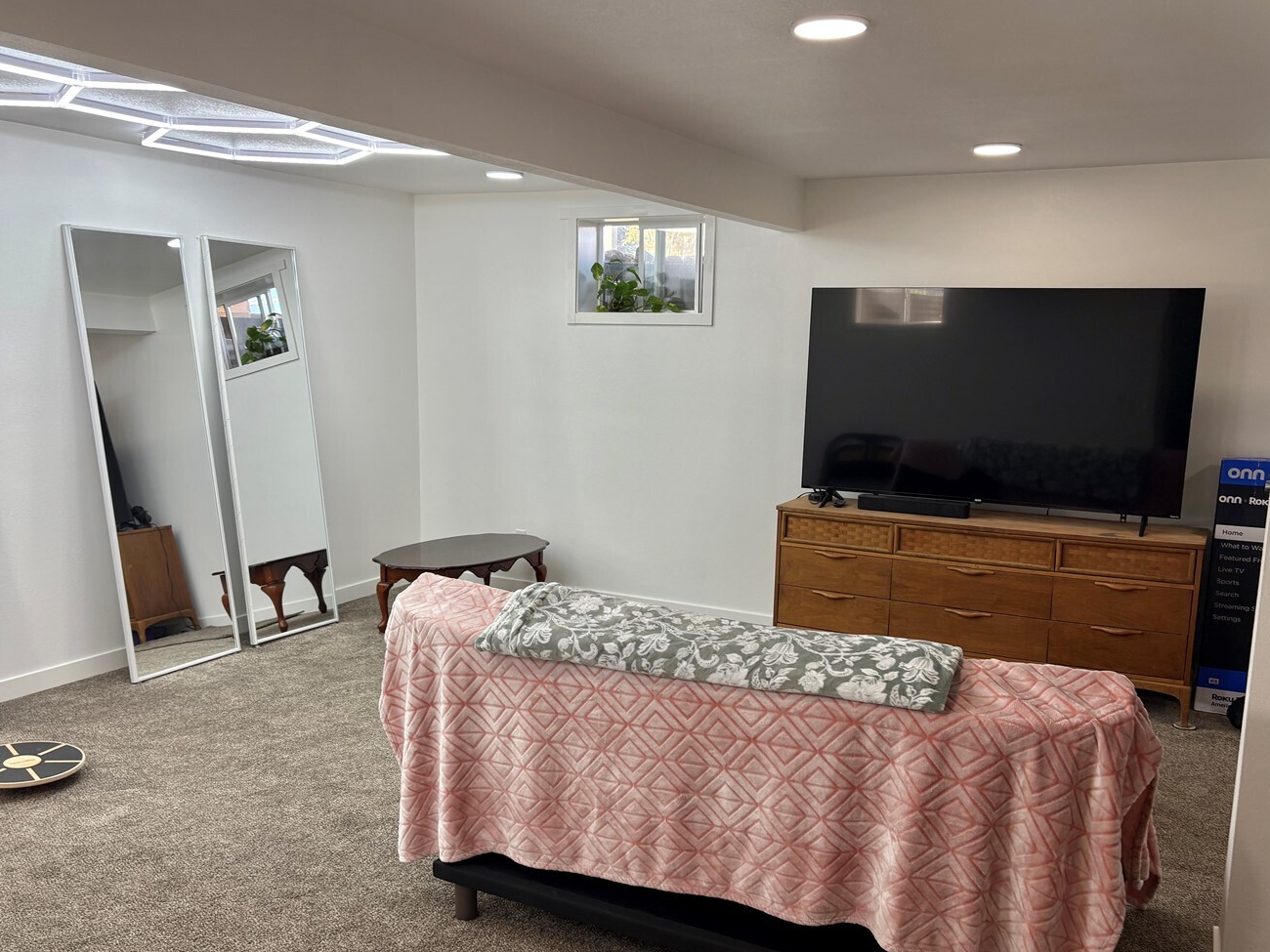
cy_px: 548
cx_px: 623
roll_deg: -1.0
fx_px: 1174
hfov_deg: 56.8
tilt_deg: -9.6
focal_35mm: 32
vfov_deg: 44.0
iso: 32
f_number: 1.6
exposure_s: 1/120
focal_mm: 5.96
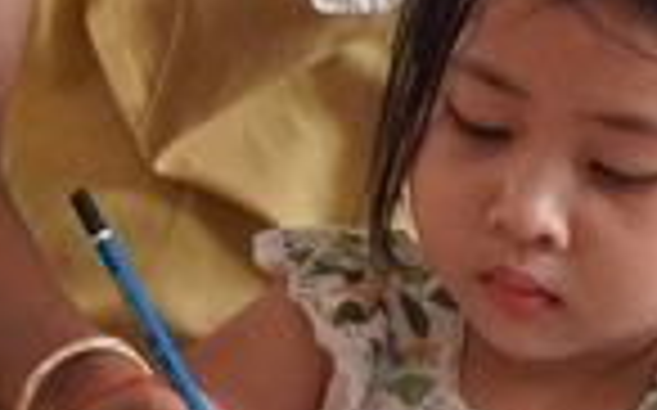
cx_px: 117
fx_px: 2809
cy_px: -11
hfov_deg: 13.3
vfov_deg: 8.3
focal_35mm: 157
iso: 800
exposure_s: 1/160
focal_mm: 22
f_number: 4
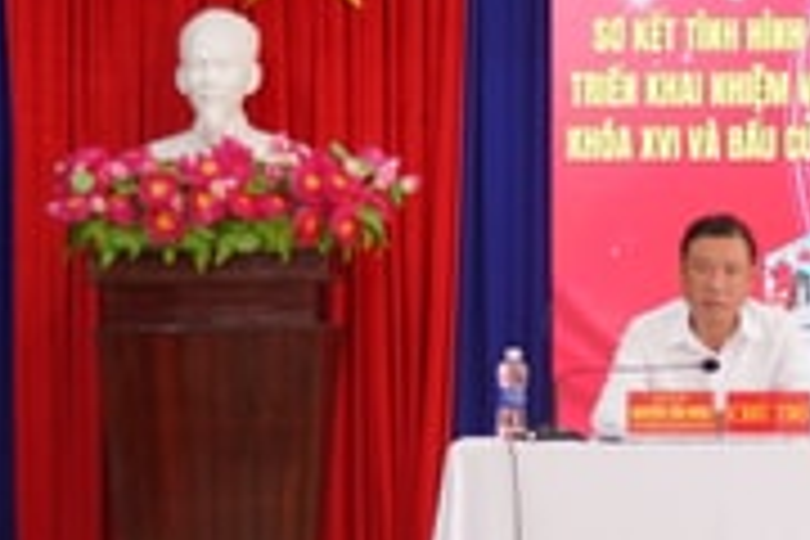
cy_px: 436
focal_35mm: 138
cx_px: 562
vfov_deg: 9.9
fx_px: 3105
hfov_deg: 14.8
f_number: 4
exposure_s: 1/200
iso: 1000
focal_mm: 46
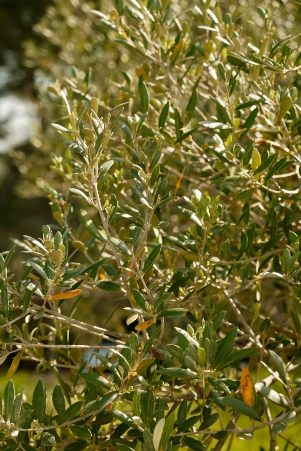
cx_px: 150
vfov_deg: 24.5
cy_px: 226
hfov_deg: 16.5
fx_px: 1041
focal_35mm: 83
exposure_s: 1/170
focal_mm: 55
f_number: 5.6
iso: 160
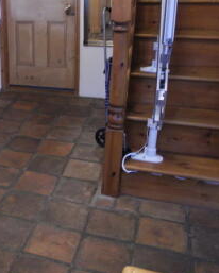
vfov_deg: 30.1
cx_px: -61
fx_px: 502
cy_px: 78
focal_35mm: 62
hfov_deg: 22.2
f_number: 2.8
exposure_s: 1/20.7
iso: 400
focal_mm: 6
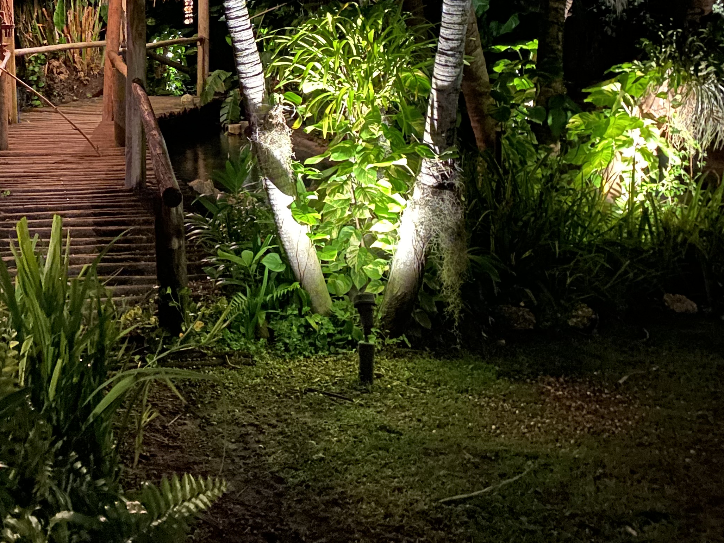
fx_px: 1067
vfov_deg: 27.6
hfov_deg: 35.3
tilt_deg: -3.3
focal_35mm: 51
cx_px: 75
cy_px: 67
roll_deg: +1.3
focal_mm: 4.25
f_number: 1.8
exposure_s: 1/4
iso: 1250
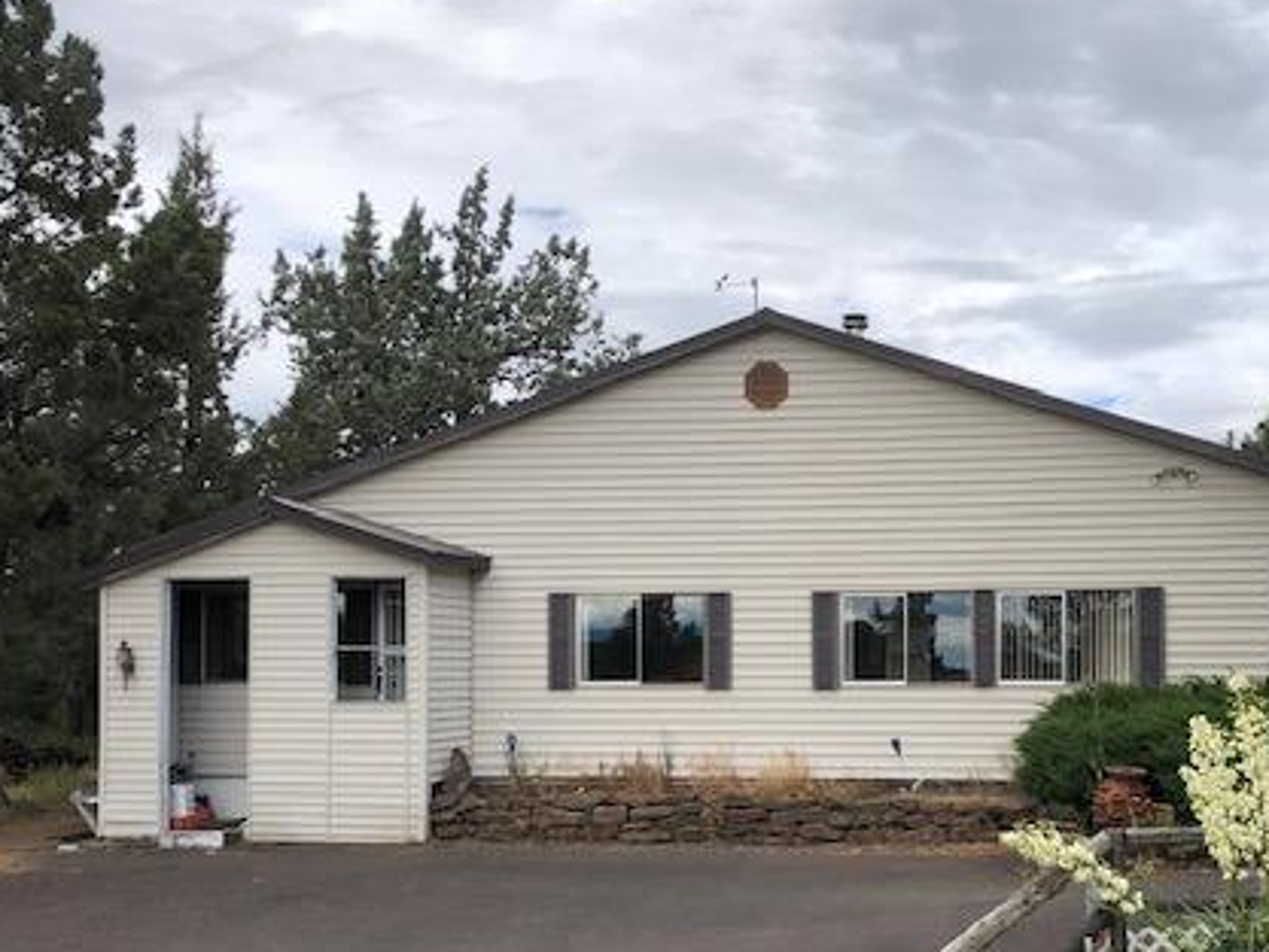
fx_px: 1577
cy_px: 639
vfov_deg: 33.3
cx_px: 910
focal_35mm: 43
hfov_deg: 42.8
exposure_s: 1/2088
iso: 20
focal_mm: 4
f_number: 1.8
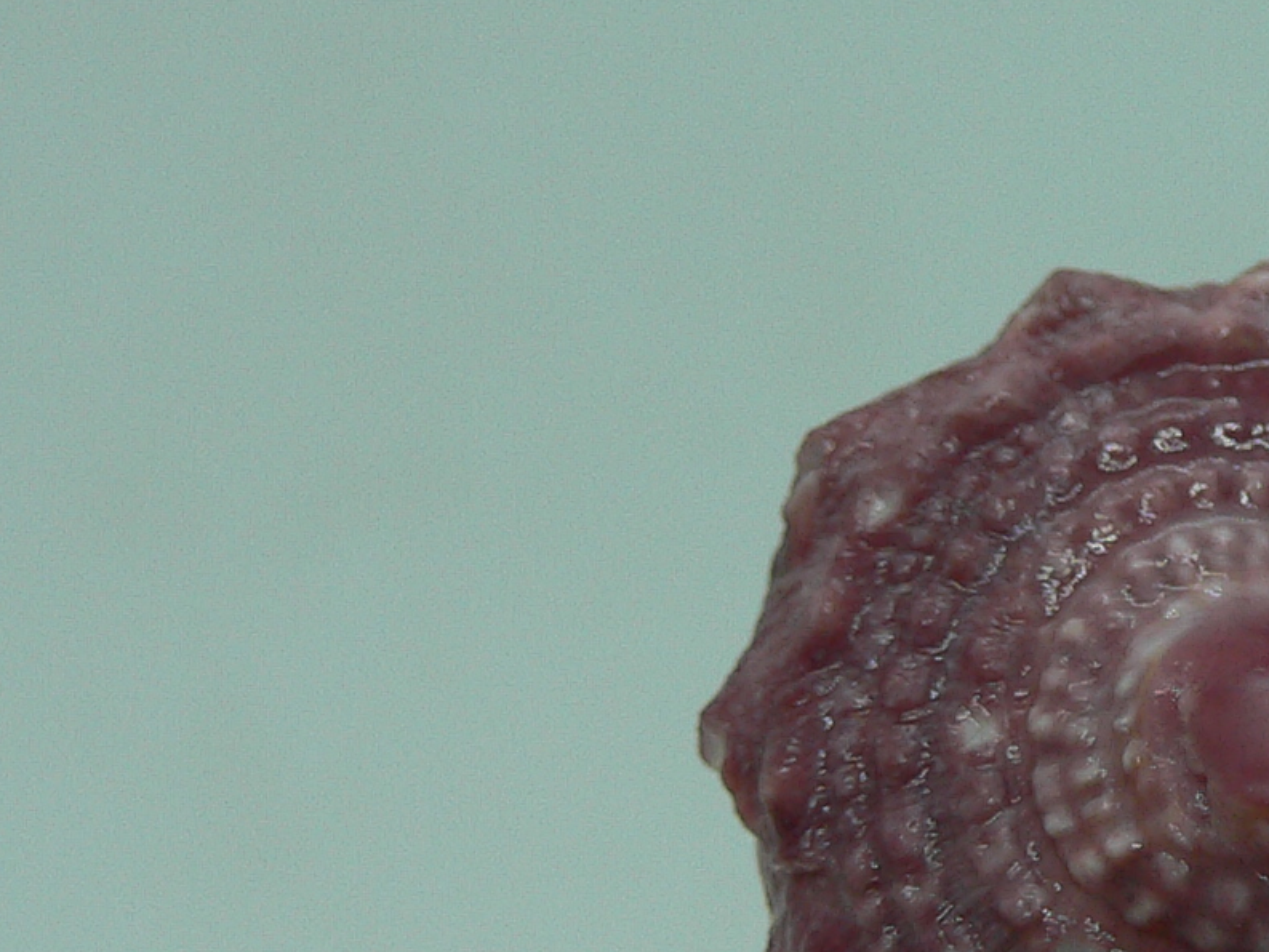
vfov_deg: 16.4
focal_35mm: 89
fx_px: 3263
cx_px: 1346
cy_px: 874
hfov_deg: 21.1
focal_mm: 4.6
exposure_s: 1/60
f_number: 2.8
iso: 80
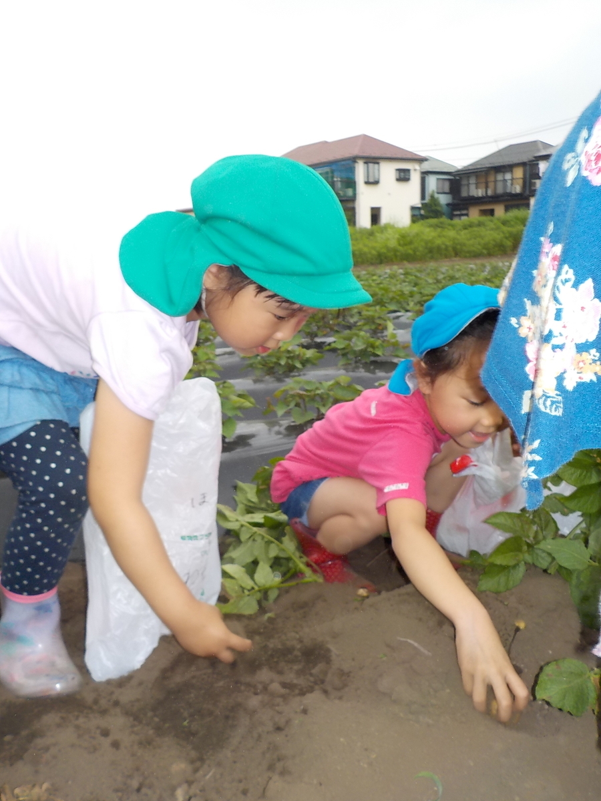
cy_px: 400
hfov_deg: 46.8
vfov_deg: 60.0
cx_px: 300
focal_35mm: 30
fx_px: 694
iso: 125
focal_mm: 4.1
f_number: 3.3
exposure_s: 1/125
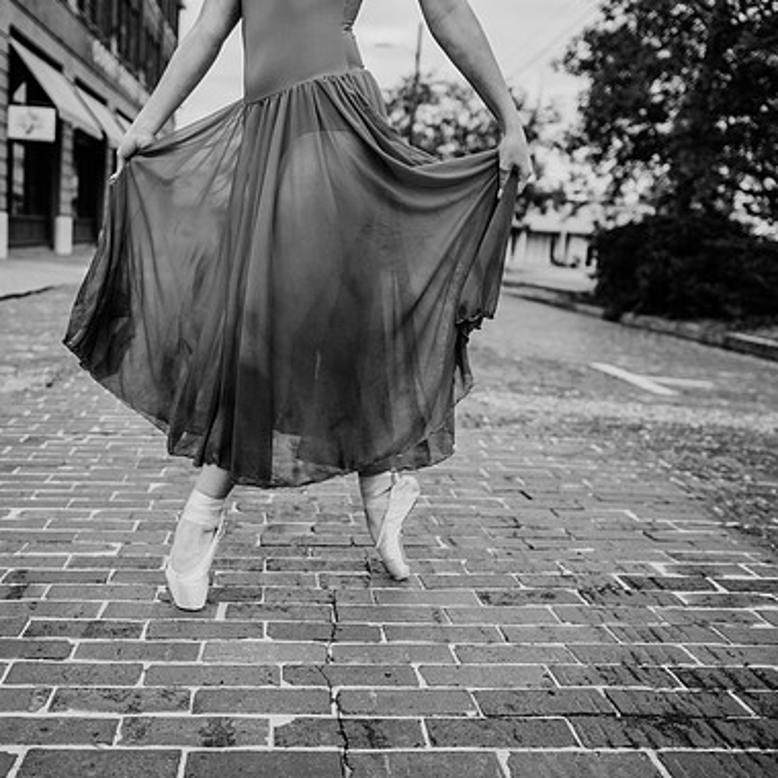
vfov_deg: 49.7
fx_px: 839
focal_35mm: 33
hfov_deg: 49.4
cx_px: 303
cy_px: 390
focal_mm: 24
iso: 160
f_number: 2.2
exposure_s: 1/1250
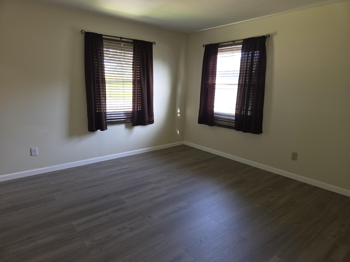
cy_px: 131
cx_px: 175
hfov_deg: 73.9
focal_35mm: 23
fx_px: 233
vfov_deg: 58.9
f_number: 1.8
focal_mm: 5.4
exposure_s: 1/30
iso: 100
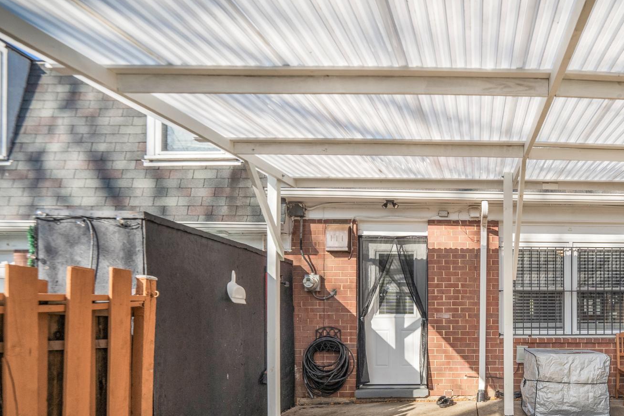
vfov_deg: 54.8
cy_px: 308
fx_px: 381
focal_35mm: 22
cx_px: 489
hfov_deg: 71.5
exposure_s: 1/1600
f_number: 8
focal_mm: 14
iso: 500
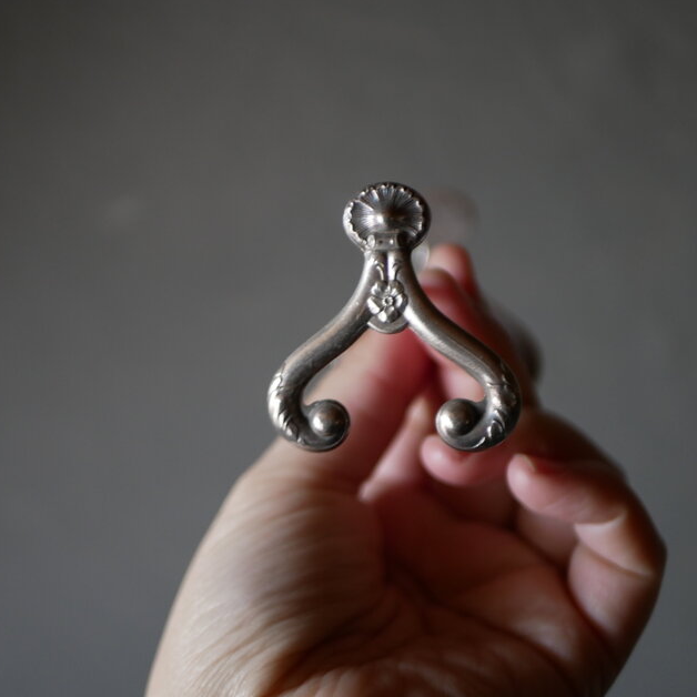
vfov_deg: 28.6
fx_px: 1367
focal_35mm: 60
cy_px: 351
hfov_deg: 28.6
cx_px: 336
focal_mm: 25
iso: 400
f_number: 1.7
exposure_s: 1/125
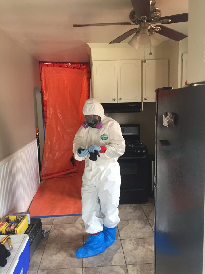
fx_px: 229
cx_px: 102
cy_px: 137
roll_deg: +1.2
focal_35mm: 29
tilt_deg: -6.9
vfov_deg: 61.7
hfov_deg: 48.2
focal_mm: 4.15
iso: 100
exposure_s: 1/30
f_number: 2.2
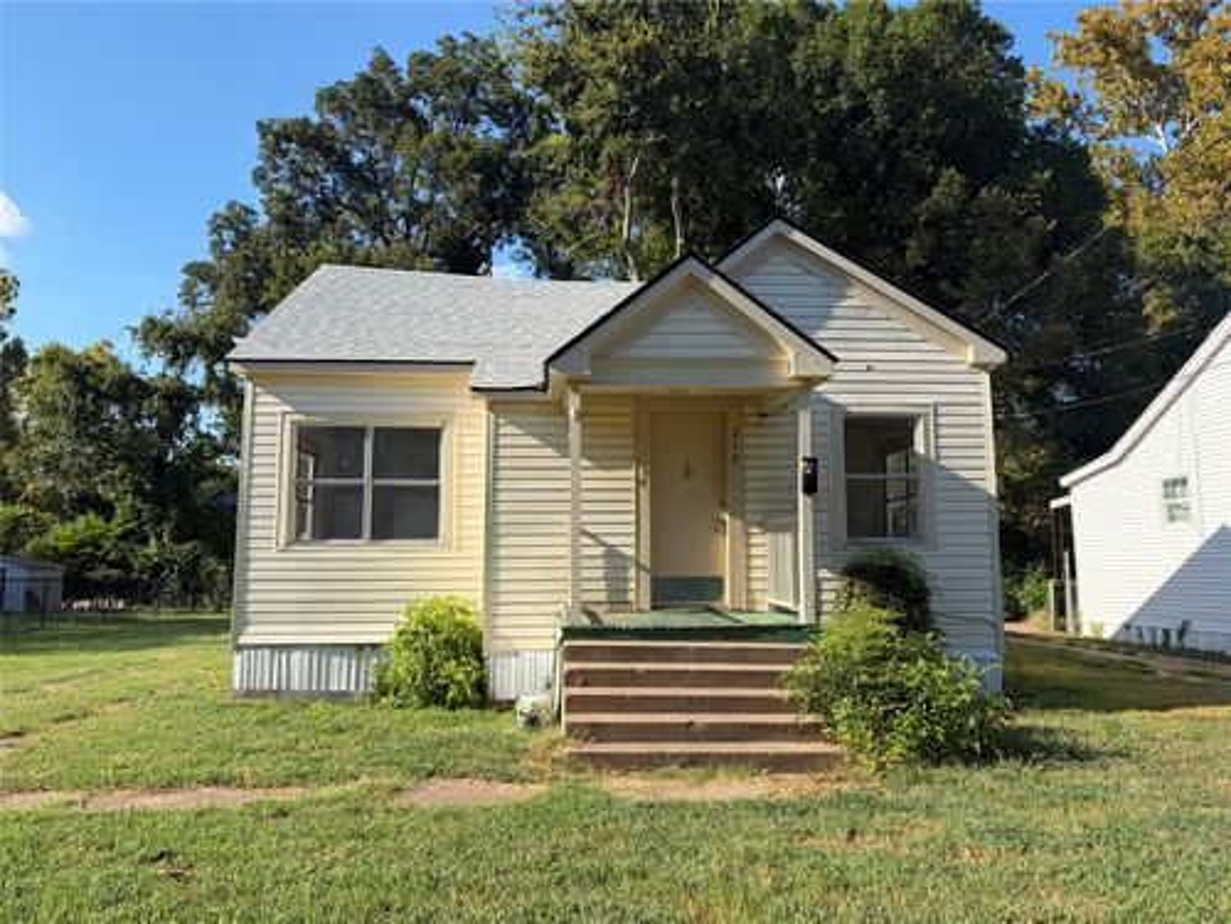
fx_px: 925
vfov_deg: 53.1
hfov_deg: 67.3
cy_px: 462
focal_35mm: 26
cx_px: 616
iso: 50
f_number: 1.6
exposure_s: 1/2451
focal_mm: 5.96
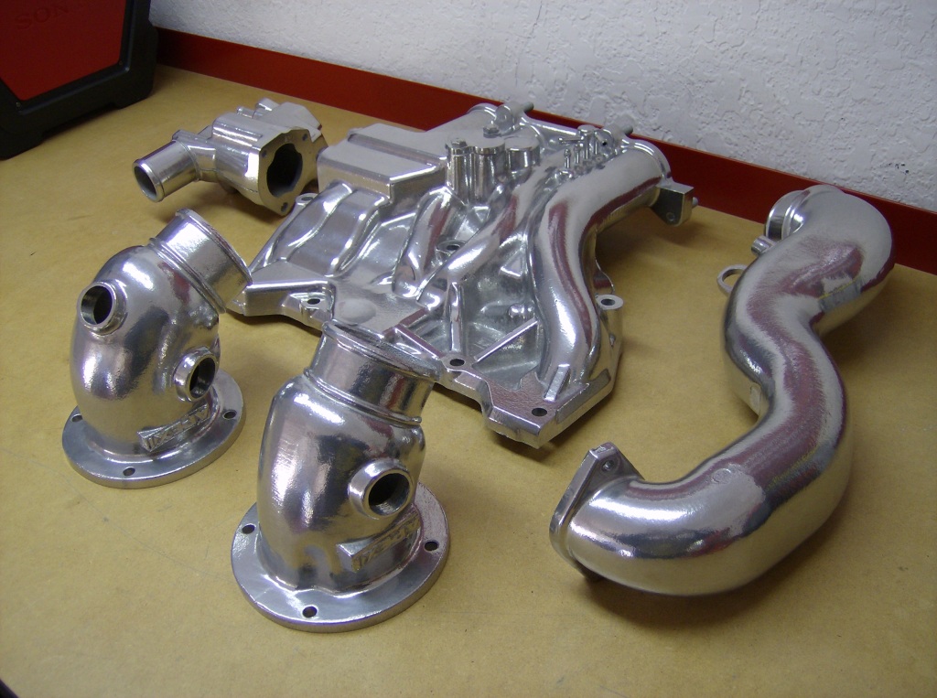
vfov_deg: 39.5
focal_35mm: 36
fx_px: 972
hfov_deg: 51.5
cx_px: 468
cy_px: 349
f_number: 2.8
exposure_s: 1/114
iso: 100
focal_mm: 6
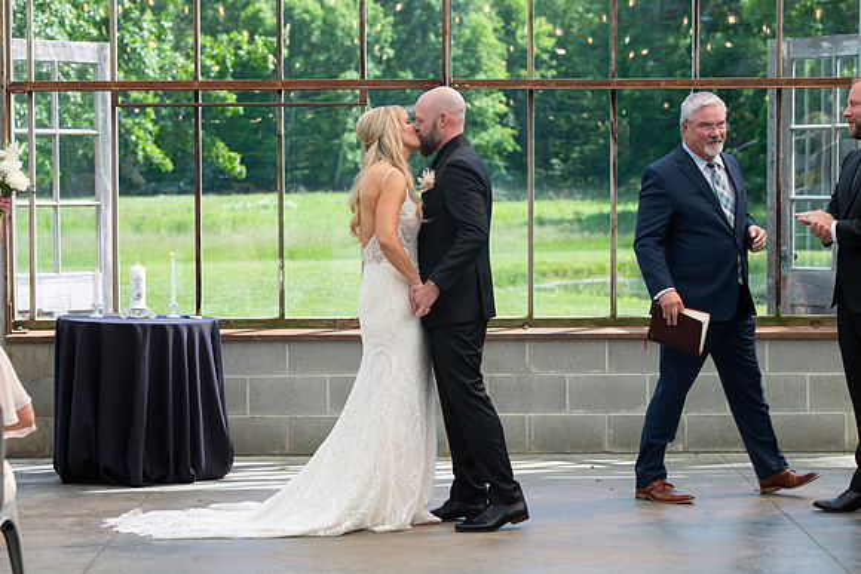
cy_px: 287
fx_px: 2344
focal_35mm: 98
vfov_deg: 14.0
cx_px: 430
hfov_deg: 20.8
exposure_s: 1/200
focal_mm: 98
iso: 160
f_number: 5.6
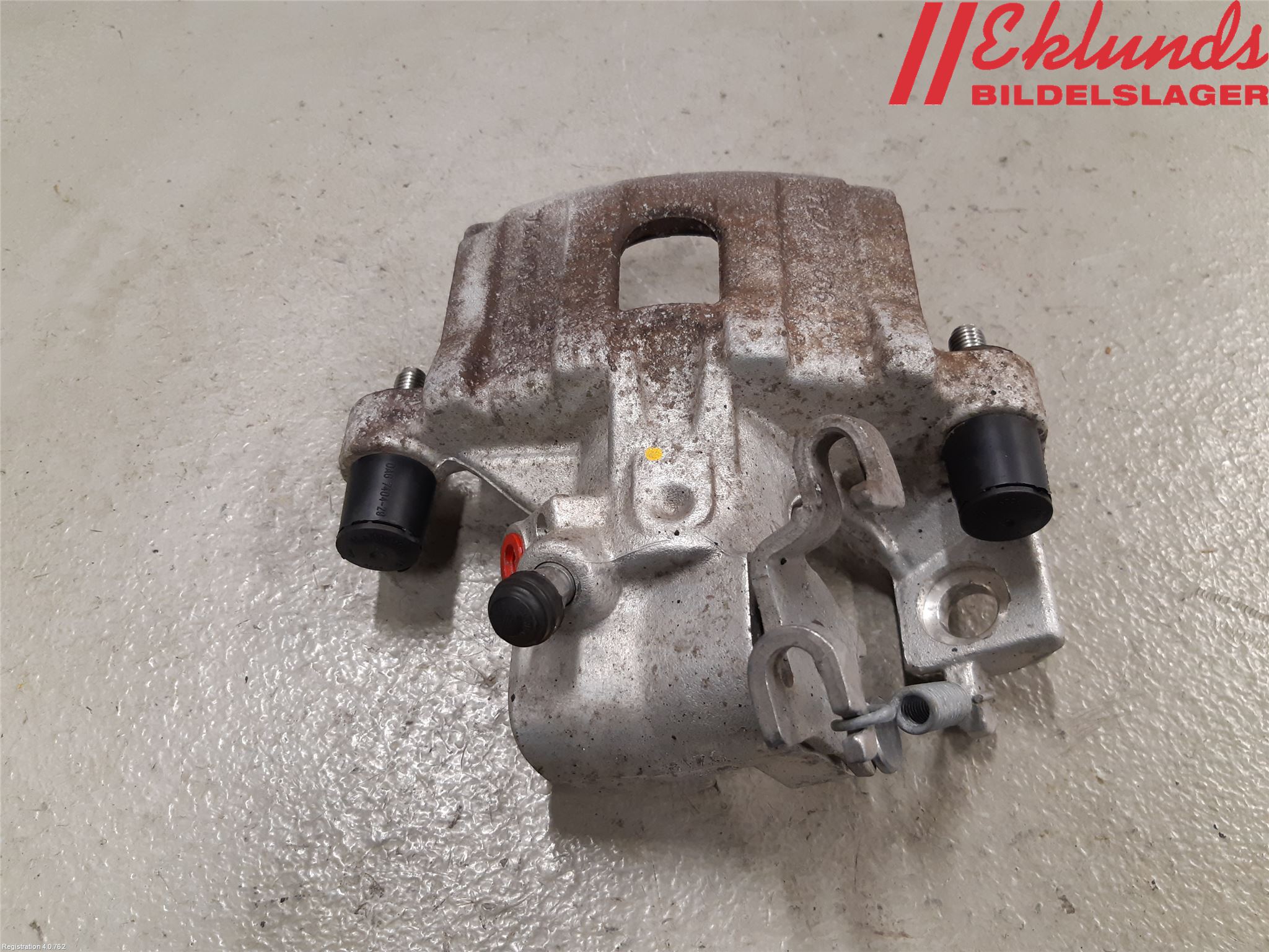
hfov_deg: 67.3
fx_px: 953
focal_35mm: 26
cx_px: 634
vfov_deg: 53.1
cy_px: 476
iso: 160
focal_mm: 3.93
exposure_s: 1/50
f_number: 1.7
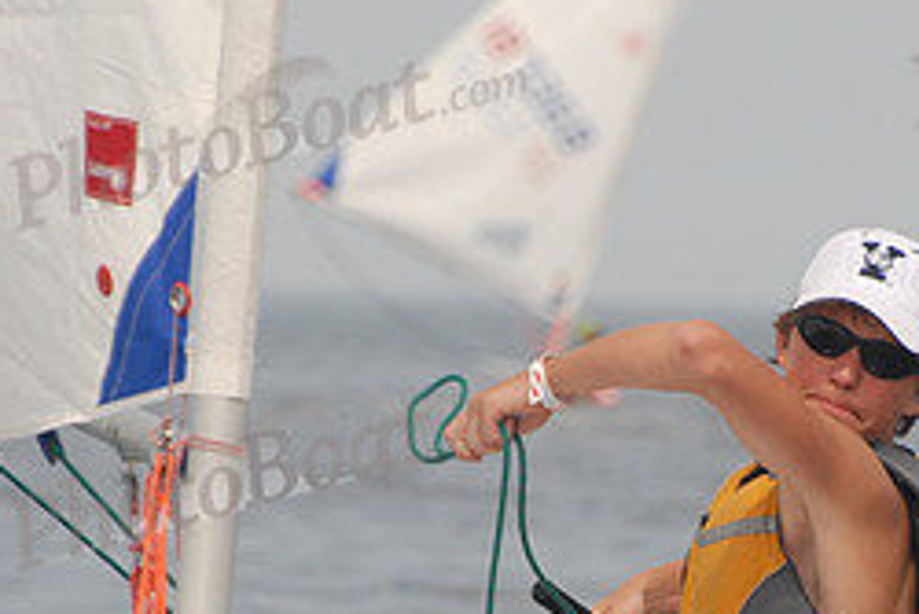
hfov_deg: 2.2
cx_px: 720
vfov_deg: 1.5
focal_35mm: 939
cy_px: 614
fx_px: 23983
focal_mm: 270
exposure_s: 1/500
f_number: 8
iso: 250
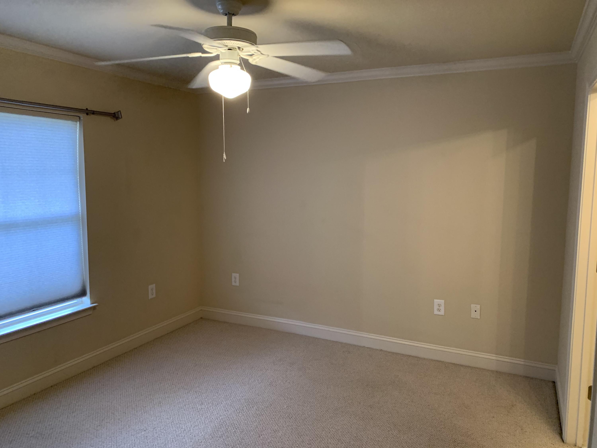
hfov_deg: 67.3
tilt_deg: -5.7
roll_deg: -1.2
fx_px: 448
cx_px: 298
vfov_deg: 53.1
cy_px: 224
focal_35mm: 26
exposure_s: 1/60
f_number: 1.8
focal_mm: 4.25
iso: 250
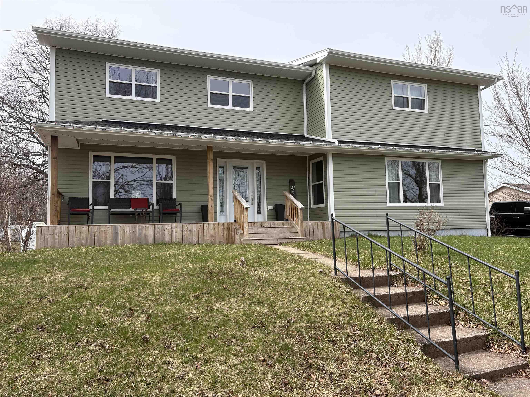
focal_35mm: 26
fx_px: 398
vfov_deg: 53.1
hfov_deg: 67.3
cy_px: 198
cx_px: 265
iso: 50
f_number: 1.6
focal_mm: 5.96
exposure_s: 1/2075
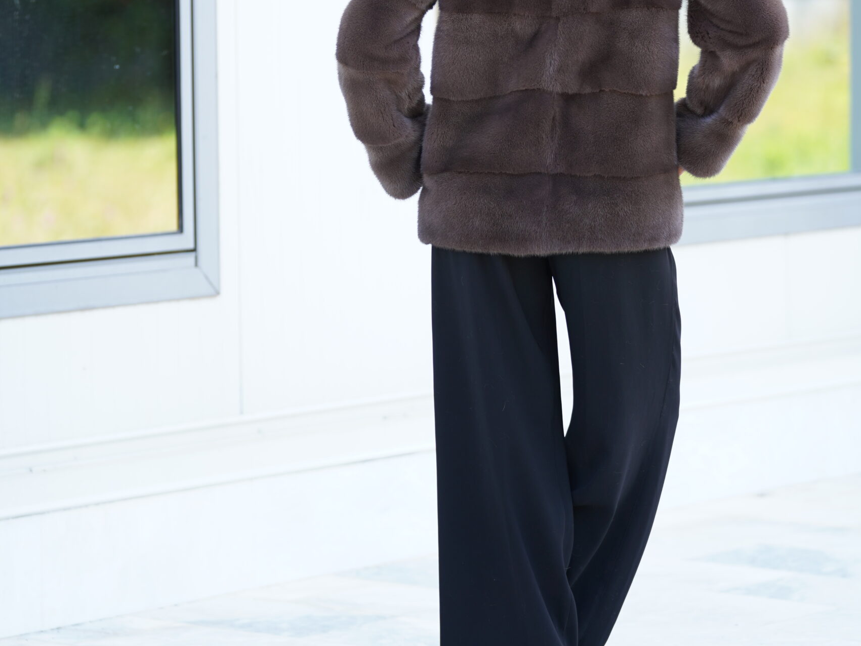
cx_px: 432
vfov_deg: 9.0
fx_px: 4104
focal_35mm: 165
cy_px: 169
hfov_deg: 12.0
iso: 200
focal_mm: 114
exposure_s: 1/250
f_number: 2.8
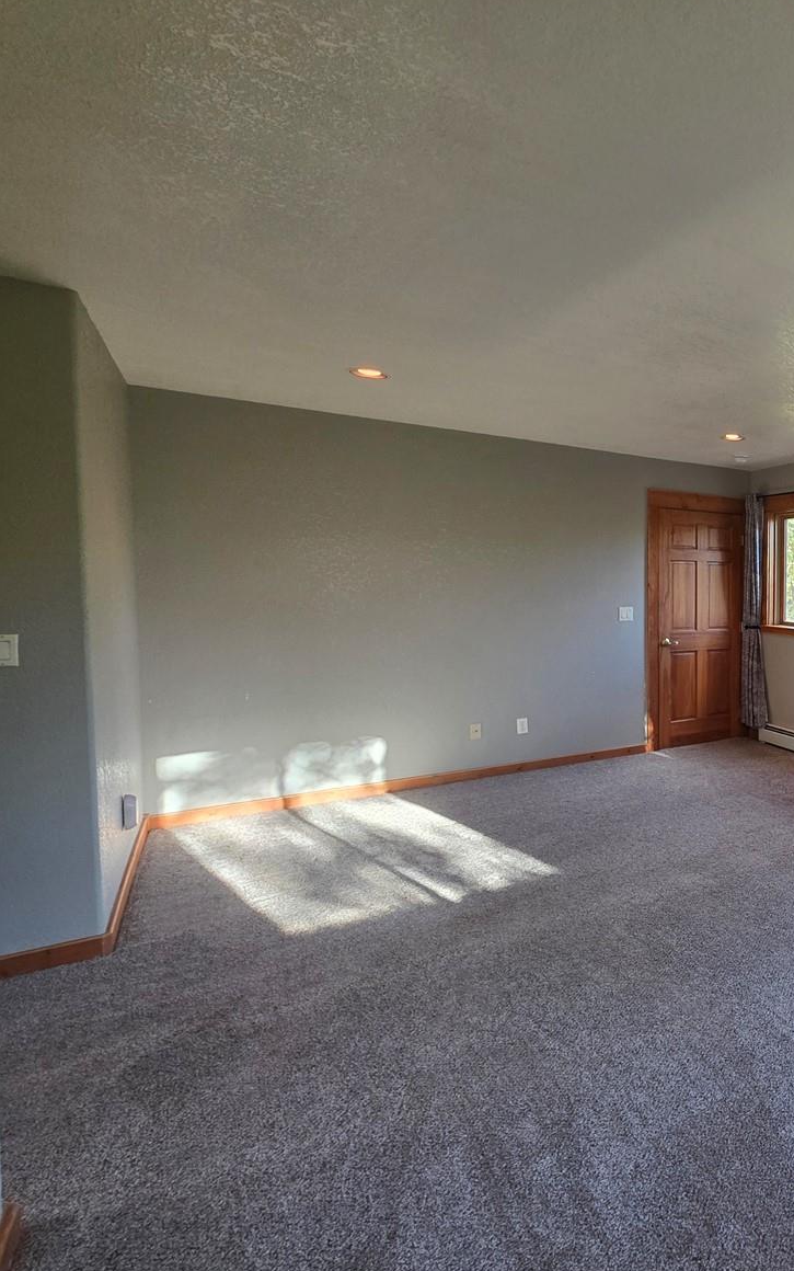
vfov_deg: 88.0
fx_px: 658
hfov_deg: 47.0
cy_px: 627
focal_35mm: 19
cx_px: 858
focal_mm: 2.2
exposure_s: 1/120
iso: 125
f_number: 1.9
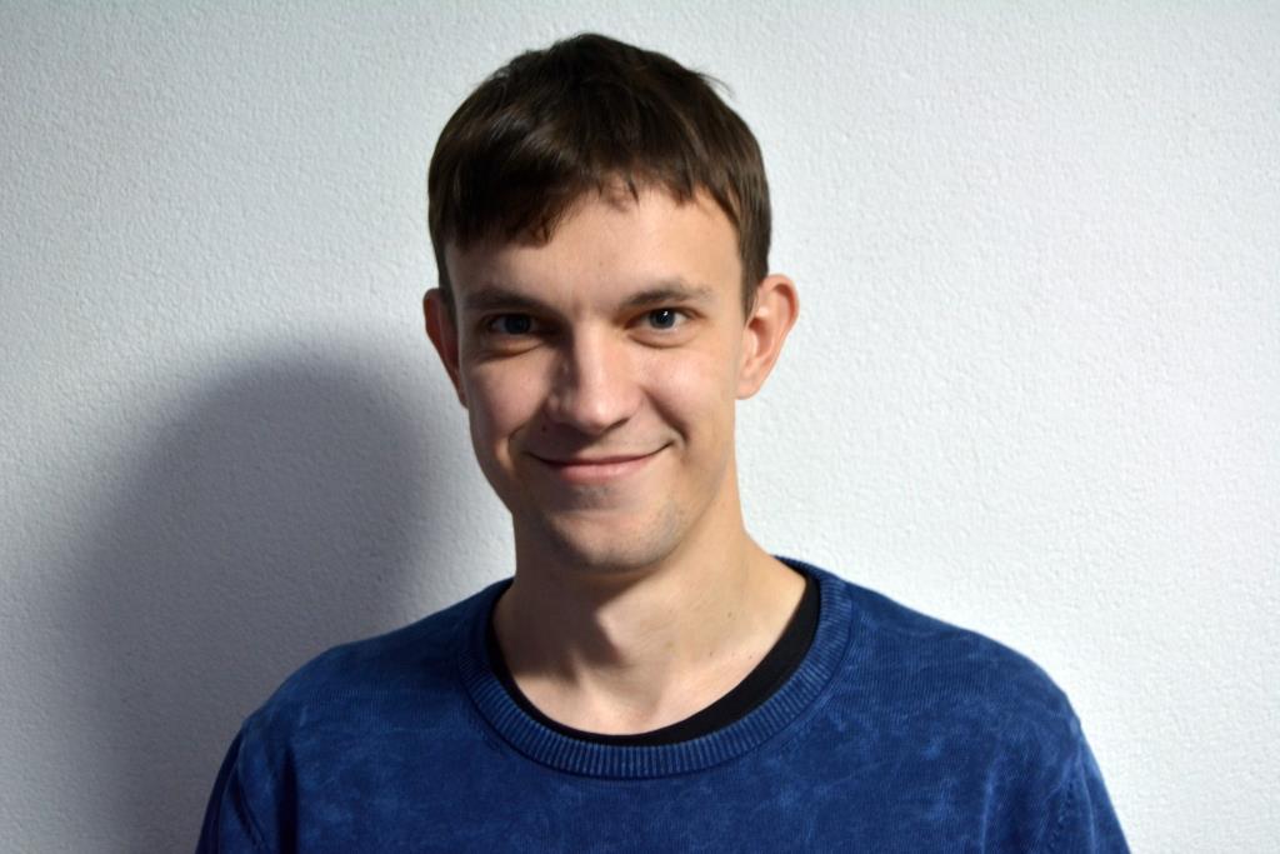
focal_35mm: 82
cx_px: 640
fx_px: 2934
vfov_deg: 16.6
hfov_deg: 24.6
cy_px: 427
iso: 800
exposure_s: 1/30
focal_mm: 55
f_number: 5.6
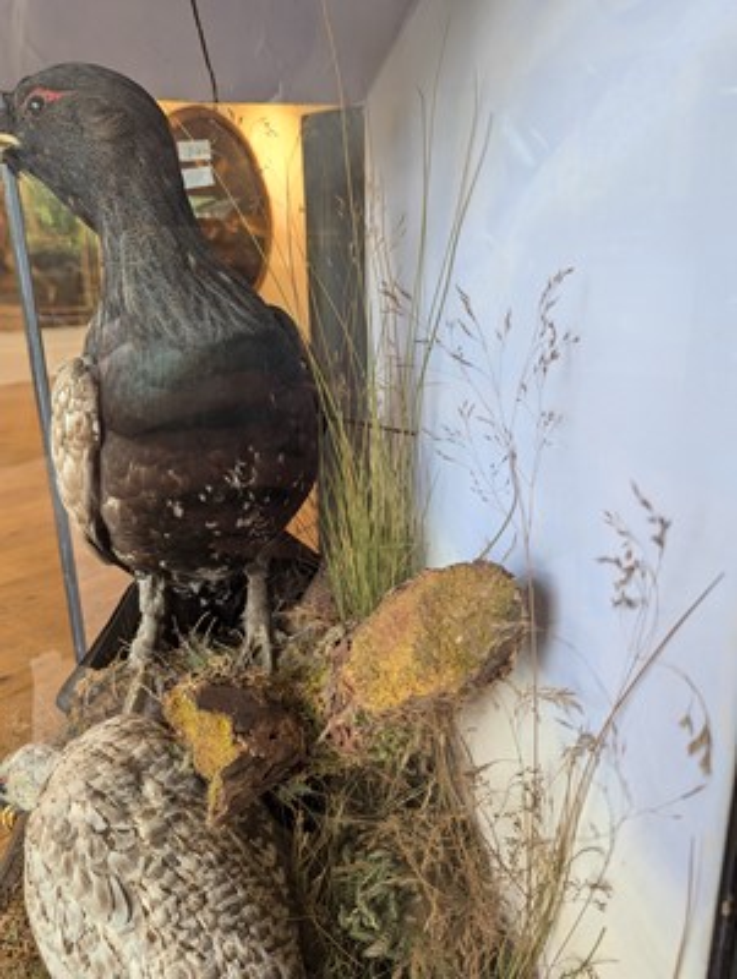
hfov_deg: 56.9
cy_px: 490
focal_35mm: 24
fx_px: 680
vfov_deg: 71.5
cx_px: 368
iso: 67
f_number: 1.85
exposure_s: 1/50
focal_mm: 6.81
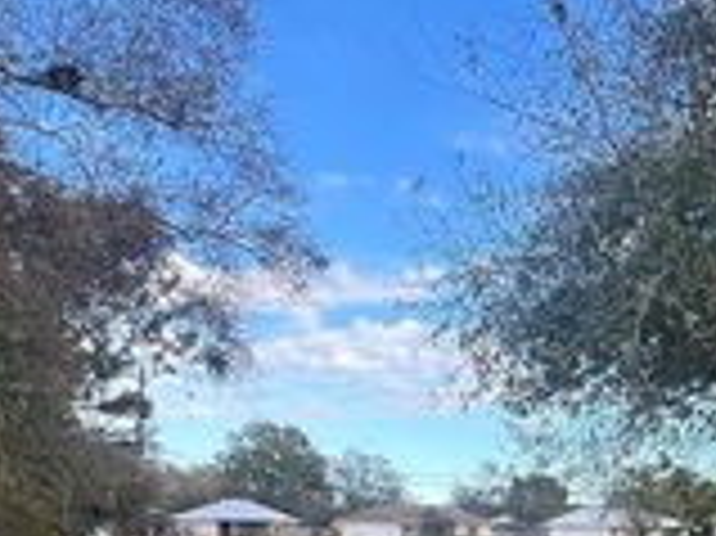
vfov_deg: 30.6
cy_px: 615
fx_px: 847
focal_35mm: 41
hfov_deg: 42.9
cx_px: 608
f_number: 1.8
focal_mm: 1.57
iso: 32
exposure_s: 1/399
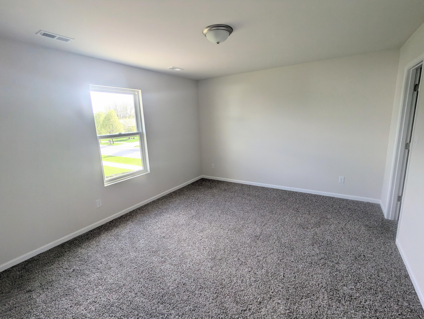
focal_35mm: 16
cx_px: 212
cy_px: 160
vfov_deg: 78.2
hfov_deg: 94.4
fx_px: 196
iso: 60
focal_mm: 2.35
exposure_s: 1/141
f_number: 2.2
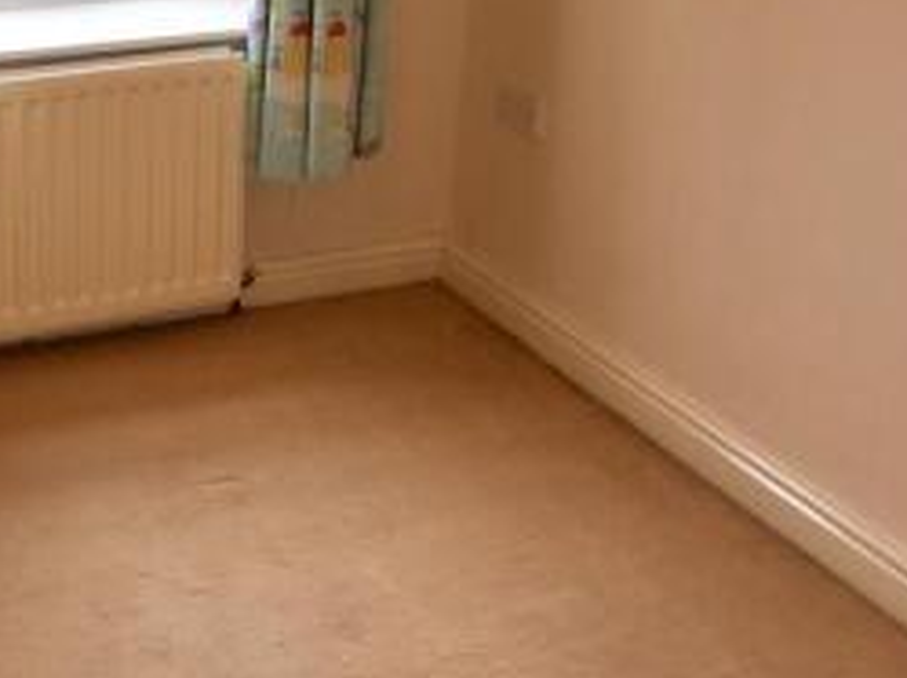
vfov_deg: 21.2
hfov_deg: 28.1
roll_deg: -2.4
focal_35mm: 68
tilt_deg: -18.8
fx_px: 1779
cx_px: 209
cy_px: 111
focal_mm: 4.15
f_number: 2.2
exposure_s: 1/33
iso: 25
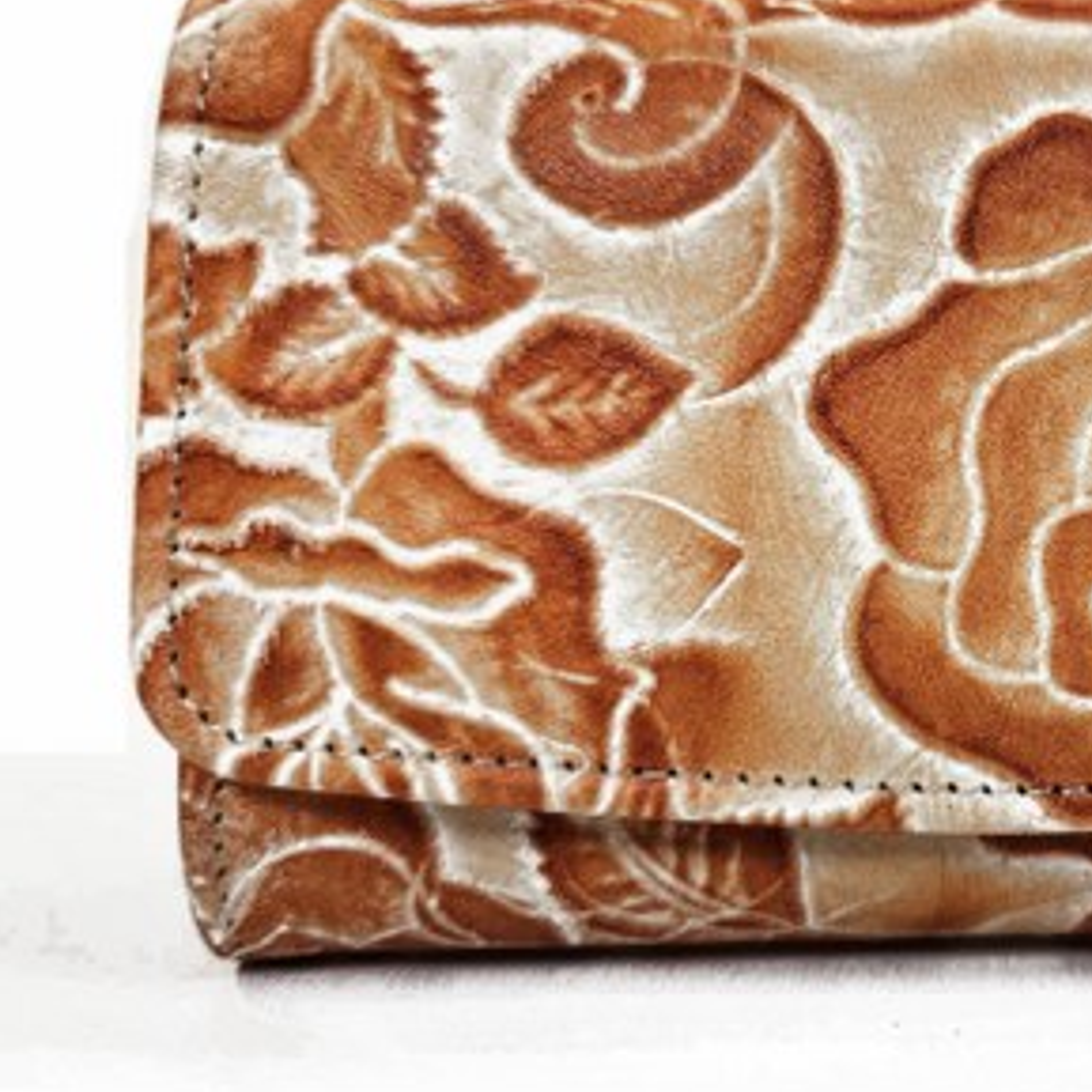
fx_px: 1606
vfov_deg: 37.4
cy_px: 450
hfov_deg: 34.0
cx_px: 1111
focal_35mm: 45
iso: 10
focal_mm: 6.3
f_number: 1.7
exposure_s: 1/192
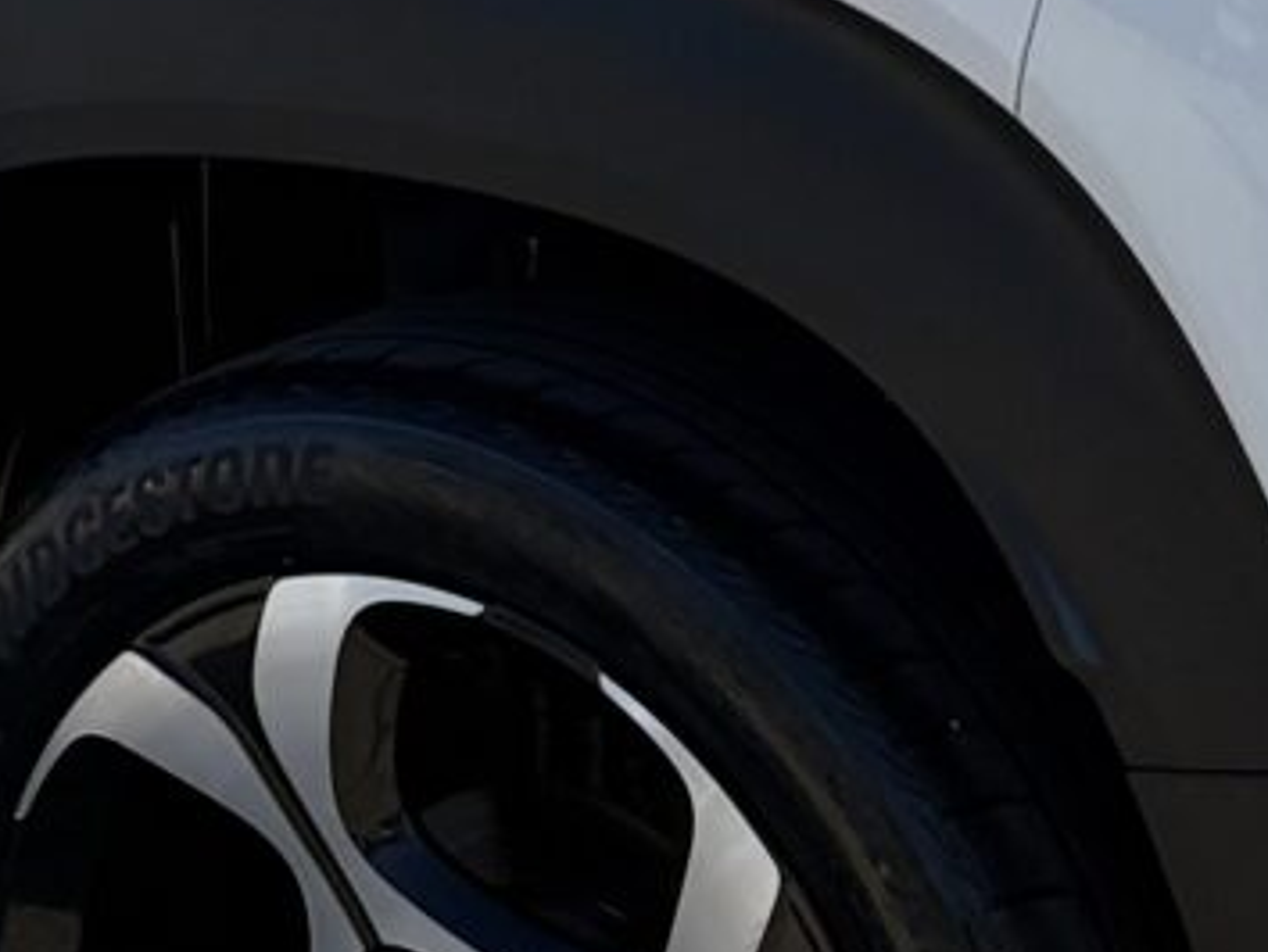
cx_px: 140
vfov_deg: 7.8
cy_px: -401
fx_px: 6891
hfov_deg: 10.5
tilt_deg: -10.0
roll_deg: +0.9
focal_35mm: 188
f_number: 1.6
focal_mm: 5.96
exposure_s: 1/2747
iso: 50
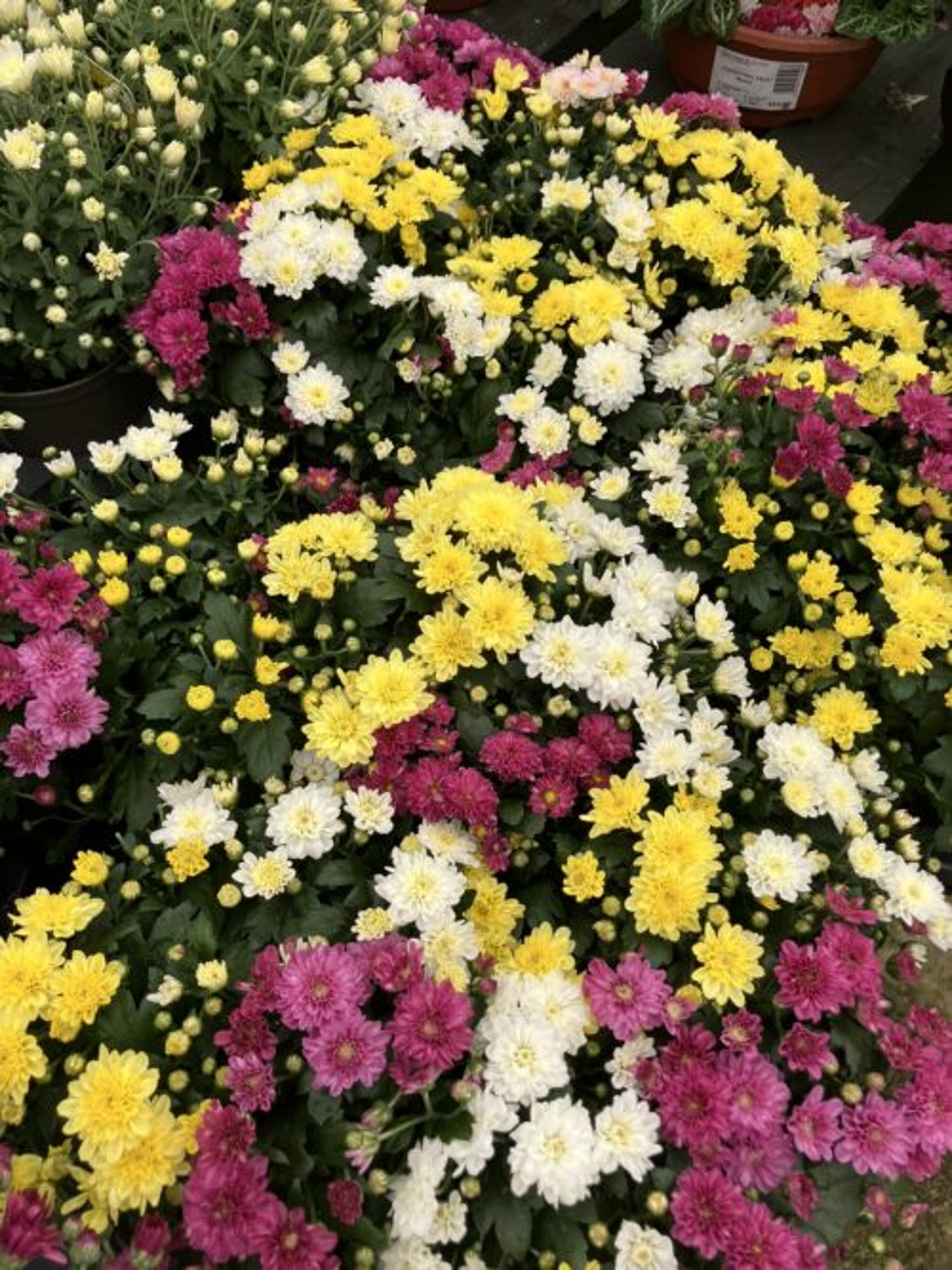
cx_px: 476
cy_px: 635
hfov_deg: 49.7
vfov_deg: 63.5
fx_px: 1027
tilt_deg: -63.8
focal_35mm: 28
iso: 32
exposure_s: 1/1080
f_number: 1.8
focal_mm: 3.99
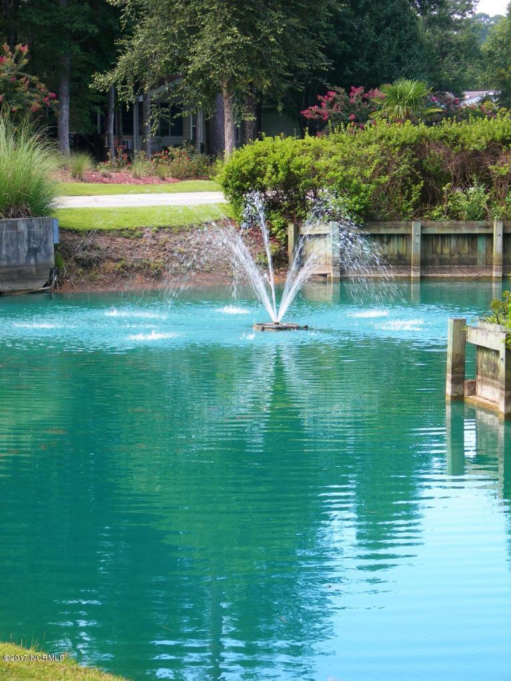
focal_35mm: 114
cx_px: 256
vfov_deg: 17.3
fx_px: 2244
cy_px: 340
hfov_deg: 13.0
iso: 50
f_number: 4.9
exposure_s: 1/58.1
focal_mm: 23.4
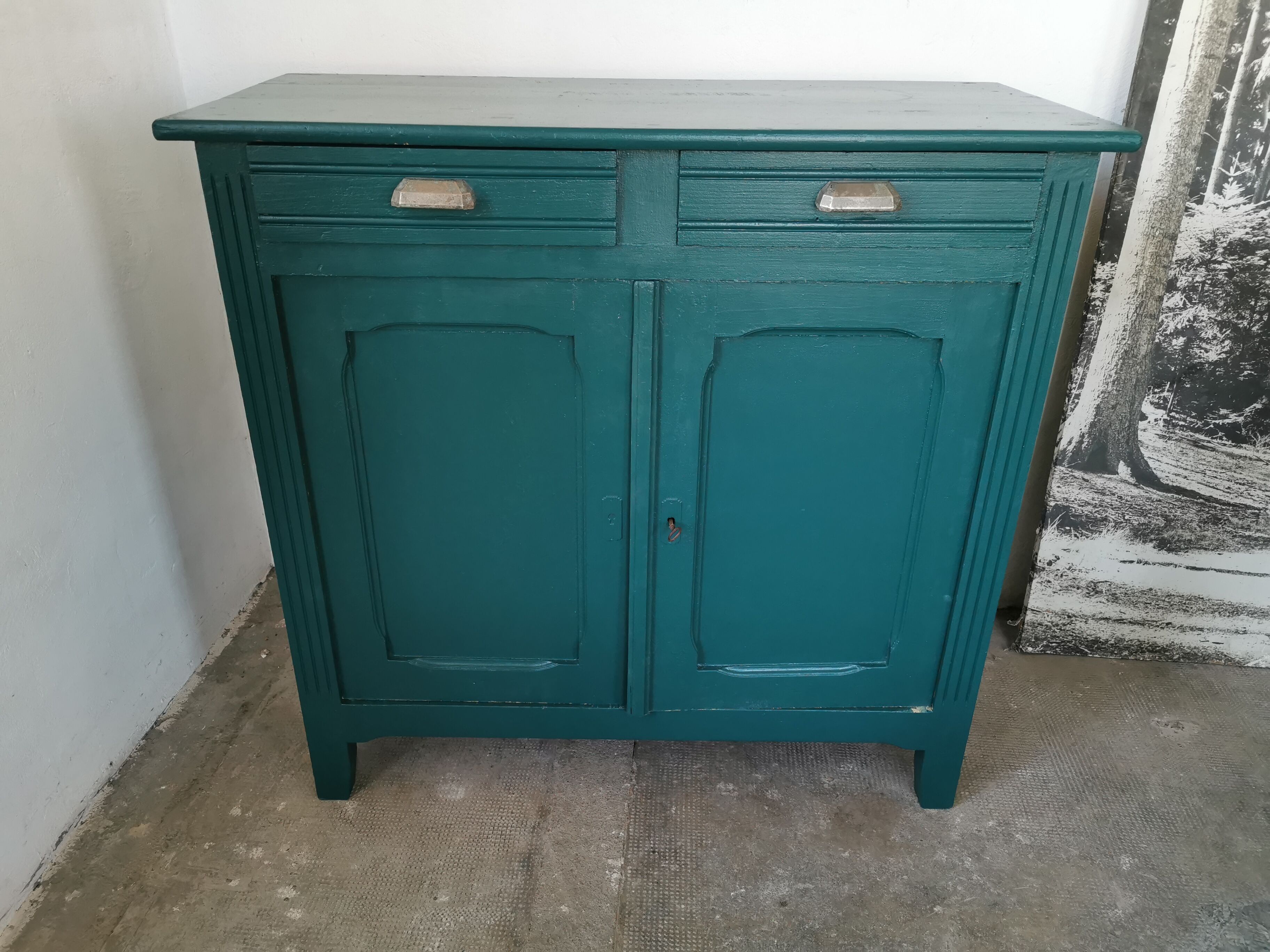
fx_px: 991
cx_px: 635
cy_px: 476
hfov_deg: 65.3
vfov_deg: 51.4
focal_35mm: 27
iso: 200
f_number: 1.6
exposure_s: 1/120
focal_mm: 5.56
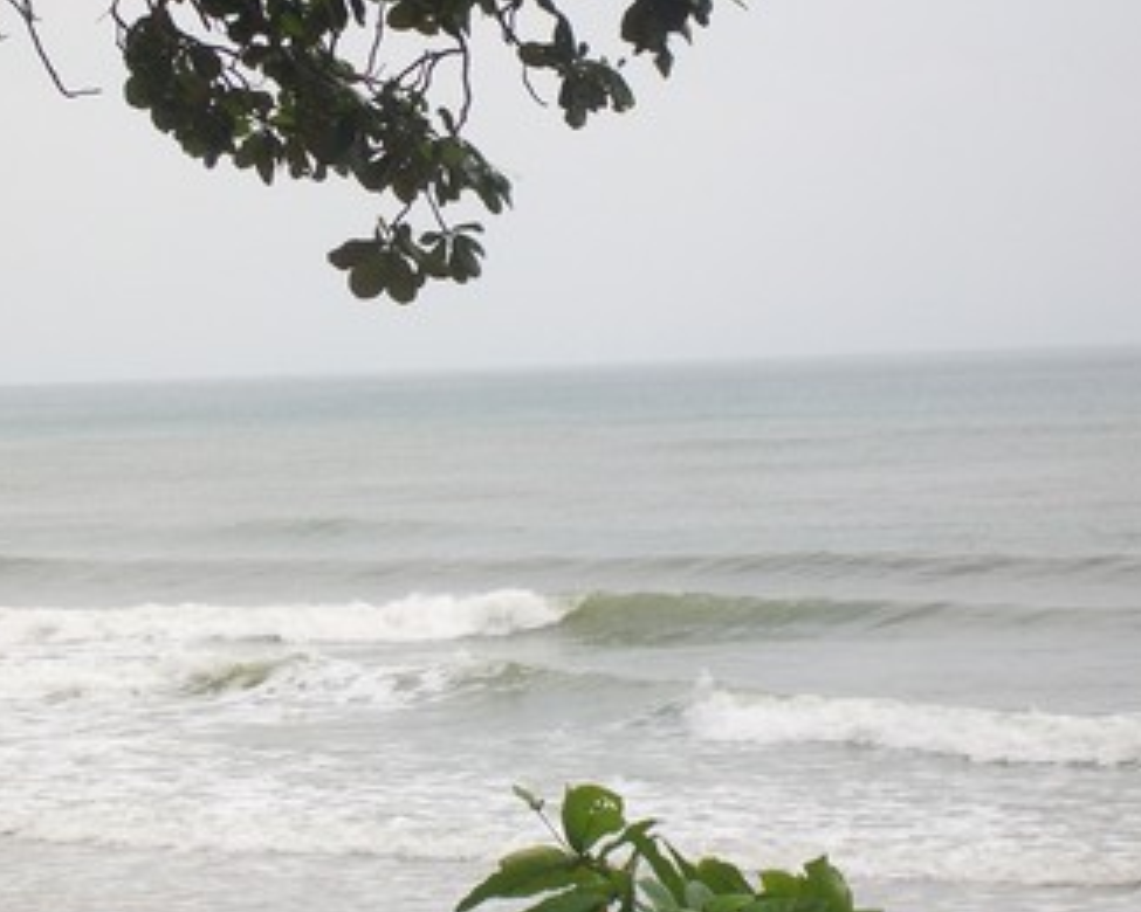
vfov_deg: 8.7
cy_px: 544
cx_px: 328
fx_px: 6011
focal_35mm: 178
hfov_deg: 10.8
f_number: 4.8
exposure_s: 1/500
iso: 64
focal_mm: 18
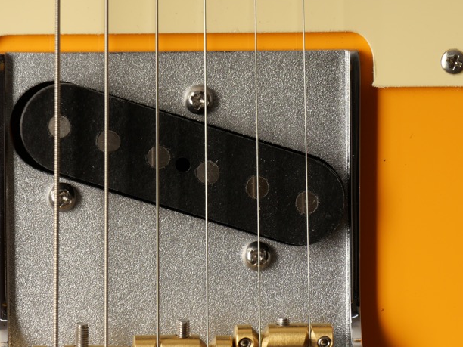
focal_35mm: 549
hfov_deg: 3.6
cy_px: 208
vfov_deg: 2.7
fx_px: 7343
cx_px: 391
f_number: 7.1
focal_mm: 140
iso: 200
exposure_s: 1/200
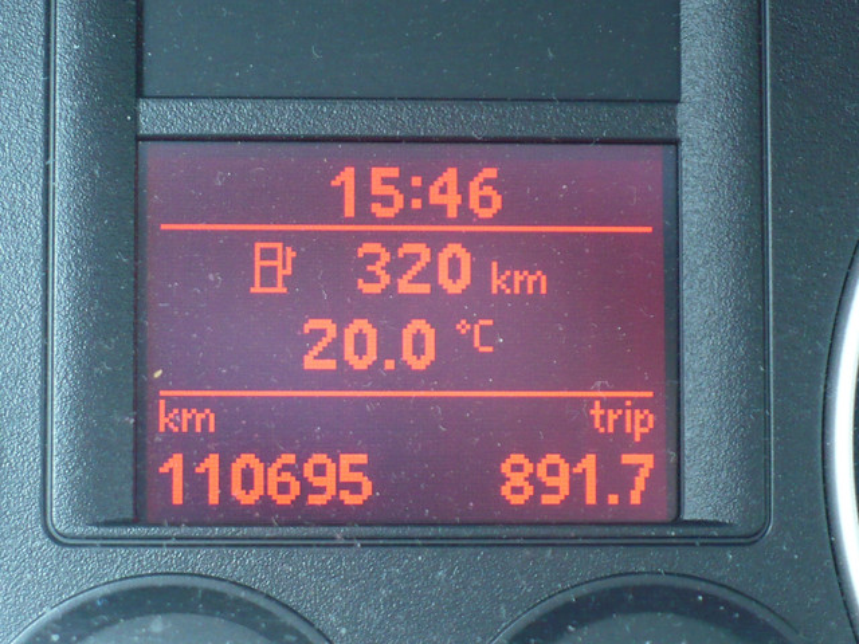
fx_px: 2879
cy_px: 322
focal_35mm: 116
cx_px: 430
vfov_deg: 12.8
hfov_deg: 17.0
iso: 200
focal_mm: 12.9
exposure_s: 1/8
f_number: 3.3
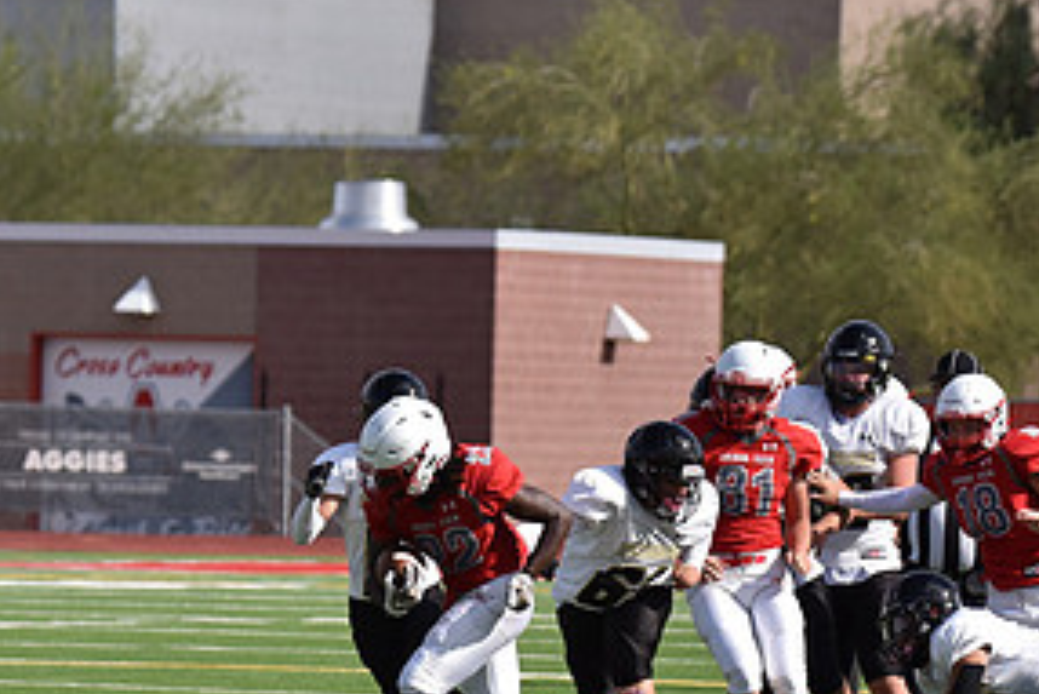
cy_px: 565
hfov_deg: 5.1
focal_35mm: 406
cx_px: 411
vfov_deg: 3.4
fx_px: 11723
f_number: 5.6
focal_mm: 200
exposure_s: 1/4000
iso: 560
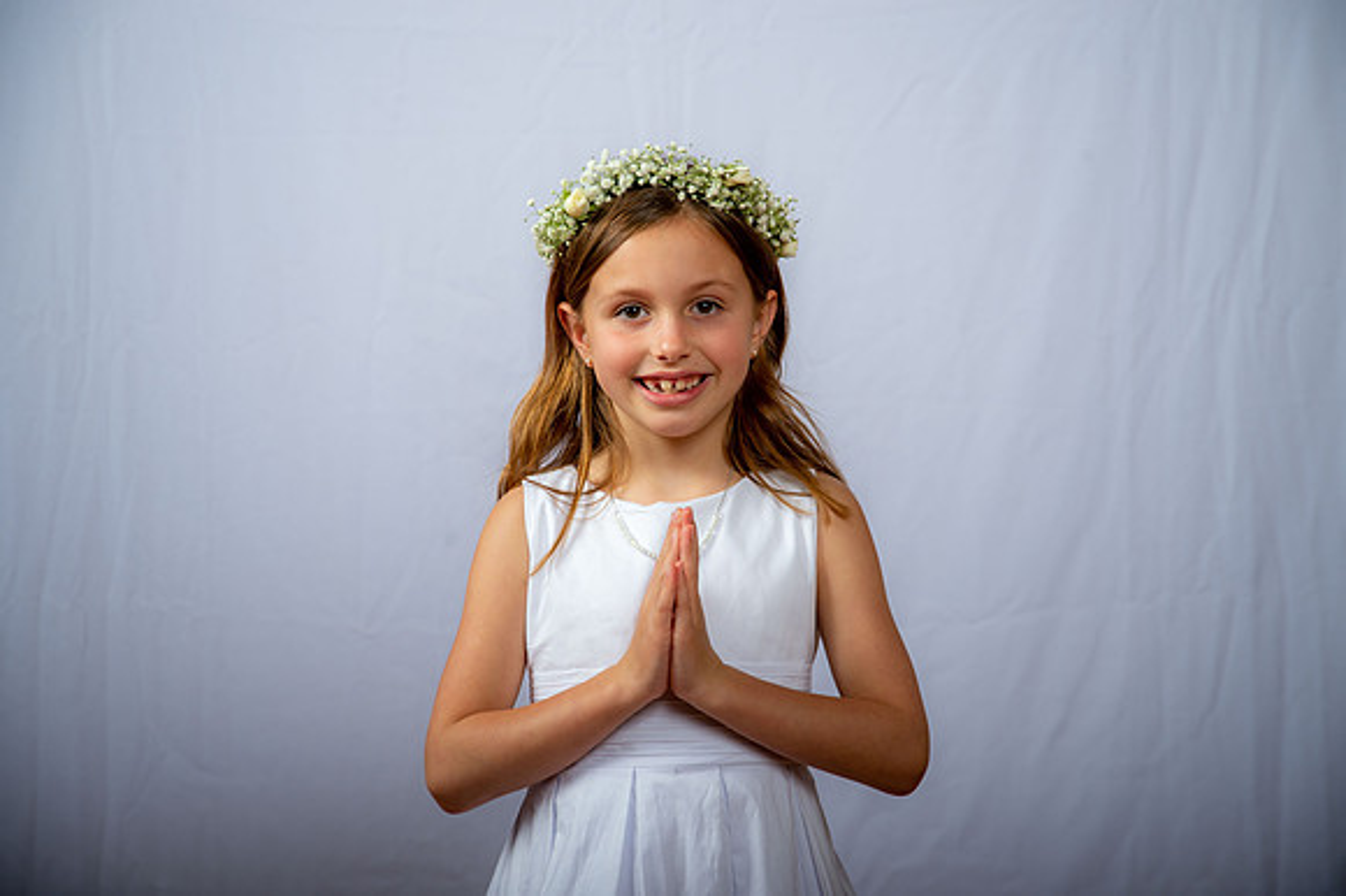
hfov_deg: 25.4
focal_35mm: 80
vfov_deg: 17.0
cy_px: 448
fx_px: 2989
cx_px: 673
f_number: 6.3
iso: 250
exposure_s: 1/200
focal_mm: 80
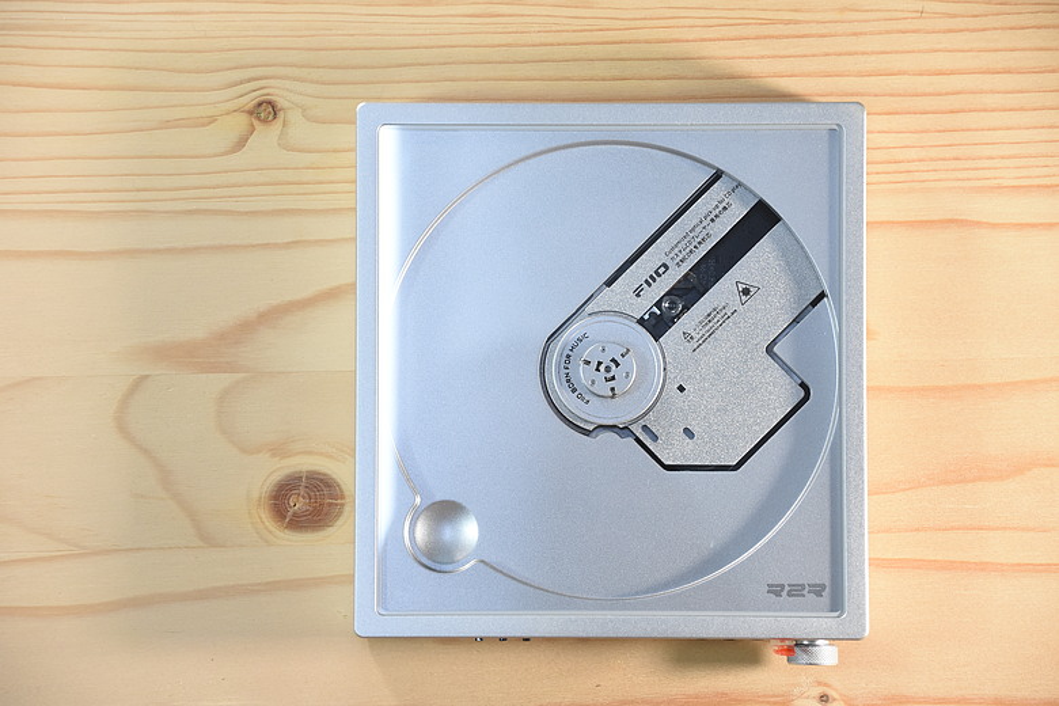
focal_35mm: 135
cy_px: 353
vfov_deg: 10.2
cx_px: 530
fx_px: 3971
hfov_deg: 15.2
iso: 1250
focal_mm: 90
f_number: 5.6
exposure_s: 1/100
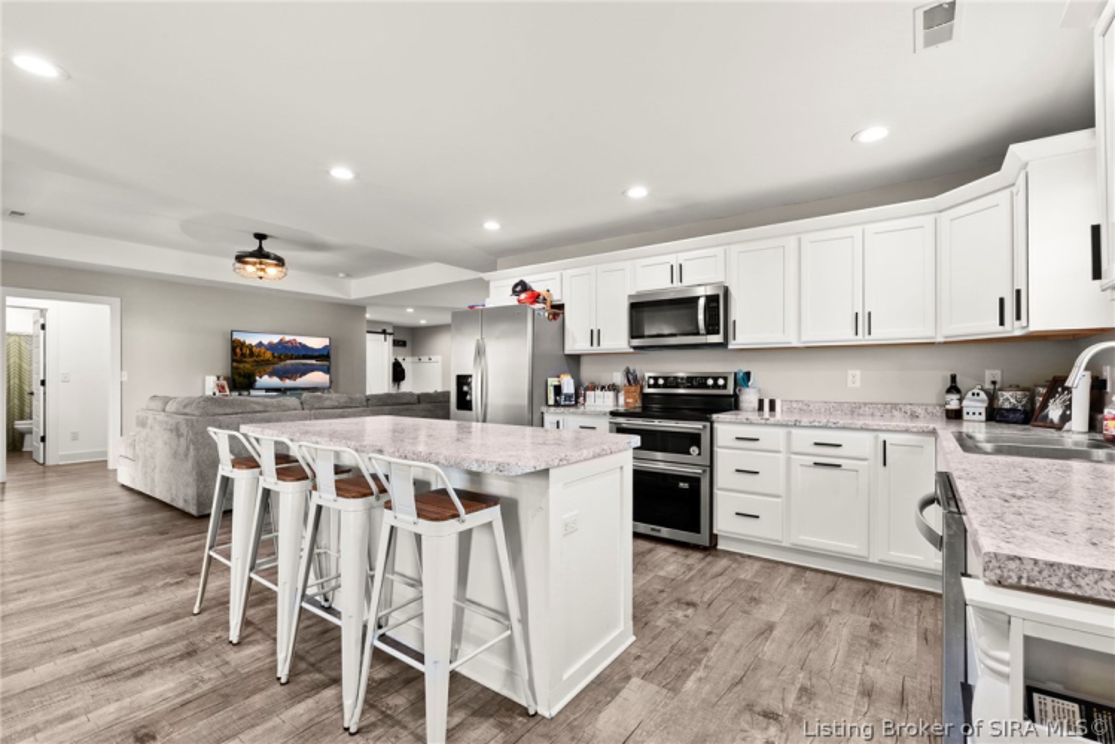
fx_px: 511
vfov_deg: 72.1
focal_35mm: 16
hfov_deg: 95.0
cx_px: 558
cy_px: 372
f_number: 11
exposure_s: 1/2
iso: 400
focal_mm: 16.5
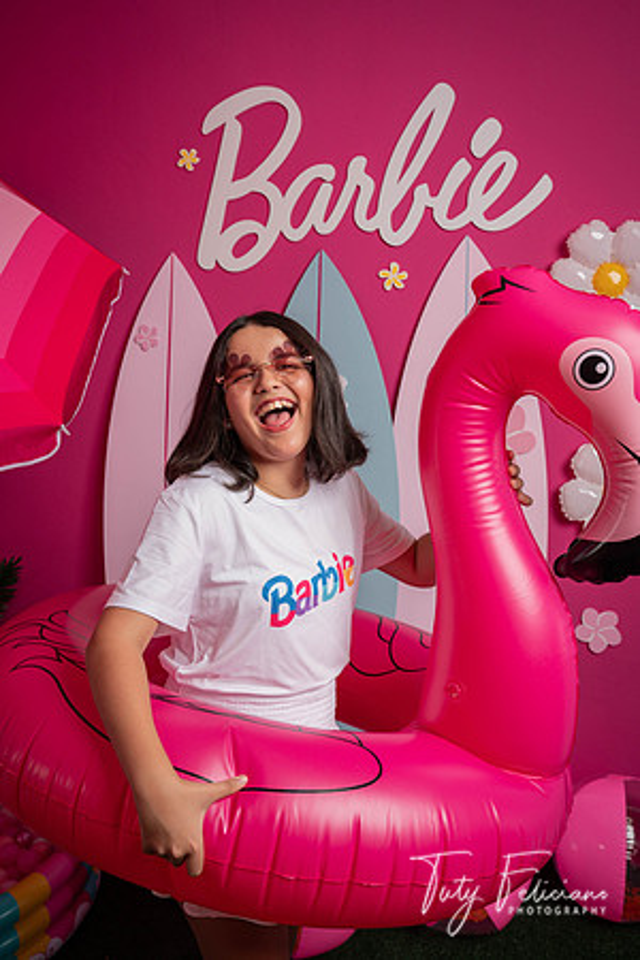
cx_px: 320
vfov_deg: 55.8
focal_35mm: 34
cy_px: 480
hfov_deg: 38.9
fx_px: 907
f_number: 5.6
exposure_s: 1/100
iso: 250
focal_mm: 34
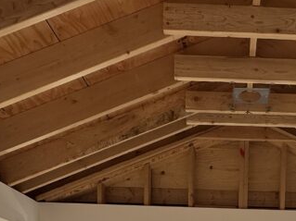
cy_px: 333
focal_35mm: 45
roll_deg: -0.9
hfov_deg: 40.1
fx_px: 385
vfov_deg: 24.7
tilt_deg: -2.4
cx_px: 243
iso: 50
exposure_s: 1/3125
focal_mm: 2.22
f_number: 2.2
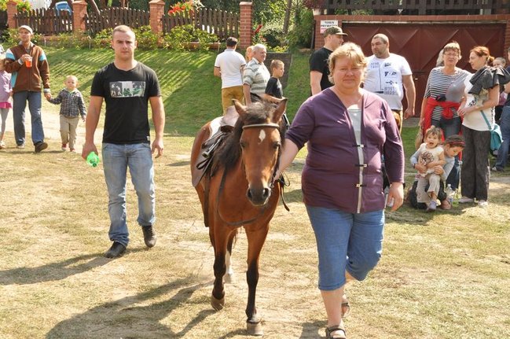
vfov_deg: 20.6
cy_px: 170
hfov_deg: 30.5
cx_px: 255
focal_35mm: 66
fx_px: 934
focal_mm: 44
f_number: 11
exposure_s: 1/200
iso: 400
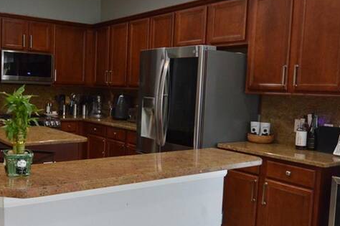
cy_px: 114
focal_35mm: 38
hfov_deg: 49.8
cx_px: 113
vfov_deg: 35.0
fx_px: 359
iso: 560
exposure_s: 1/60
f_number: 3.5
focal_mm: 10
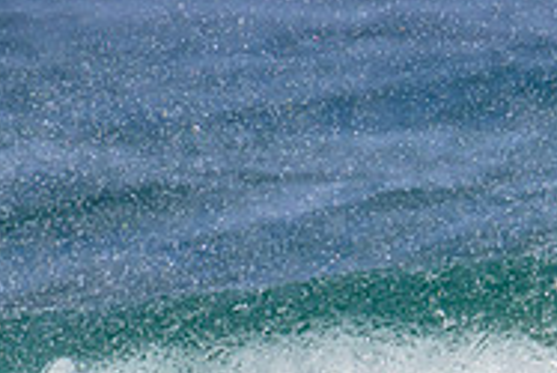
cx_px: 621
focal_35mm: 2837
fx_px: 43927
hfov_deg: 0.7
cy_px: 426
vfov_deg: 0.5
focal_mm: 800
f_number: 11
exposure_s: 1/2000
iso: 720
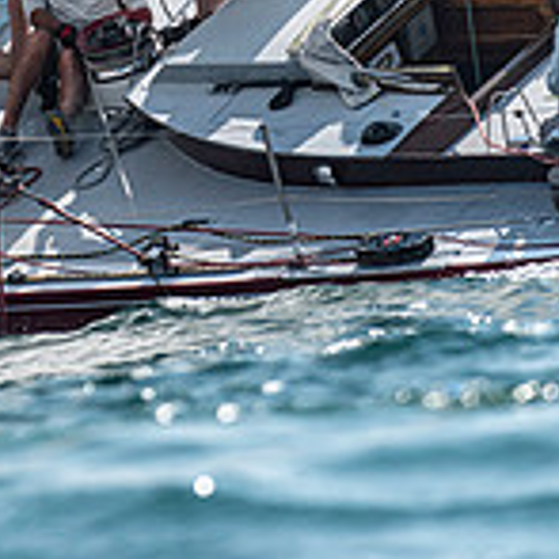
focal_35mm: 1171
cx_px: -4
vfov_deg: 1.5
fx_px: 21394
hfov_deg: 1.5
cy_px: -133
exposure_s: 1/4000
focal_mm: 300
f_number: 5.6
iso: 400
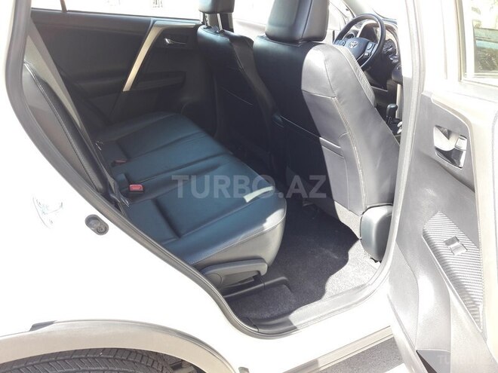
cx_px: 249
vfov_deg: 49.7
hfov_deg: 63.4
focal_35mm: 28
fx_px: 403
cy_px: 186
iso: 50
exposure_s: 1/100
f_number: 1.9
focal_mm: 3.7
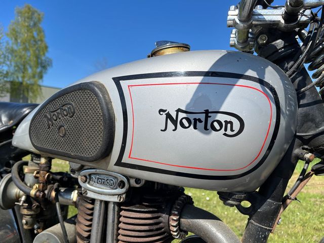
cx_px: 162
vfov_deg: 53.1
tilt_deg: +1.1
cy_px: 122
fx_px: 243
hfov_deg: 67.3
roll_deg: -0.9
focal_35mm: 26
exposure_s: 1/3876
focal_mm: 5.1
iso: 50
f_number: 1.6
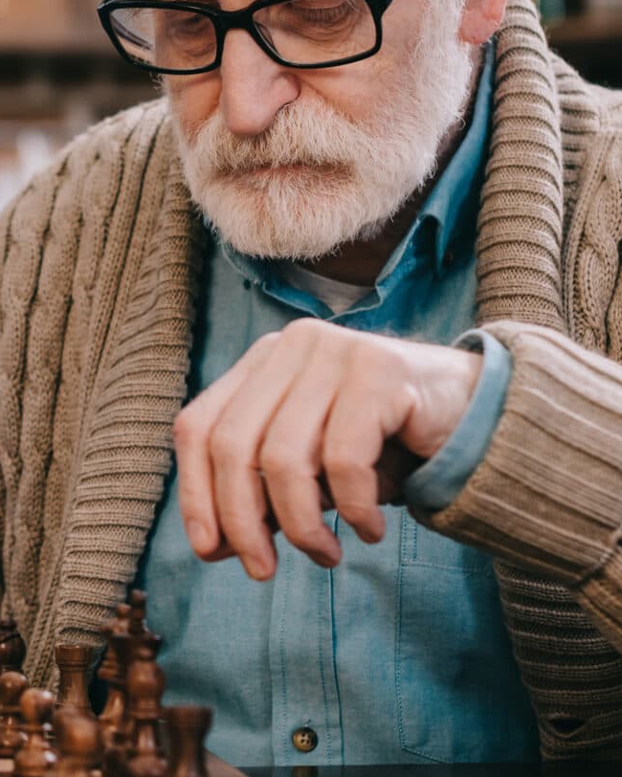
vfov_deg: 13.0
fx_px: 3404
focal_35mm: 148
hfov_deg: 10.2
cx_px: -227
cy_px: 233
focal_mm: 50
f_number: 3.2
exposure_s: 1/200
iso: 200
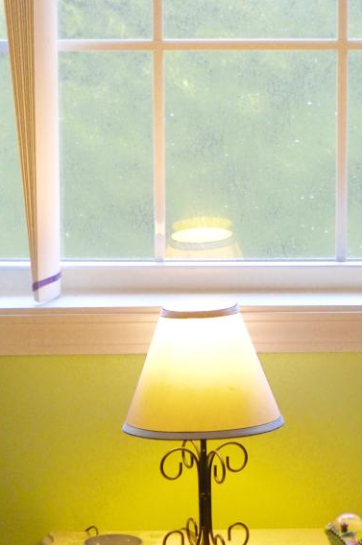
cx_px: 228
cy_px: 178
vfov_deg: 12.2
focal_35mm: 169
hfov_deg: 8.1
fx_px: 2557
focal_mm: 32
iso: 400
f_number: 4.8
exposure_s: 1/30
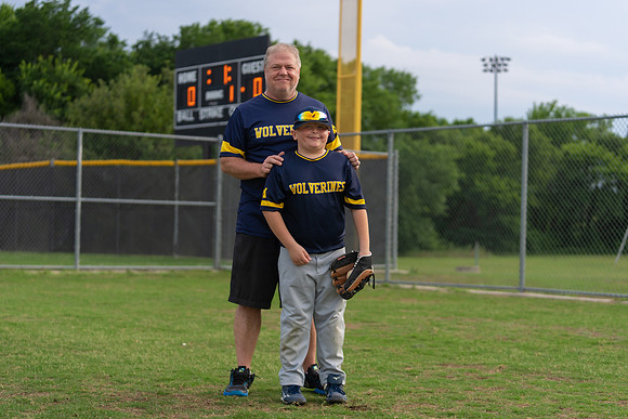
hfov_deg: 28.8
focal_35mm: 70
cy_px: 210
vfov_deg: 19.5
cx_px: 314
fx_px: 1221
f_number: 2.8
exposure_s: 1/320
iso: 160
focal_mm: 70
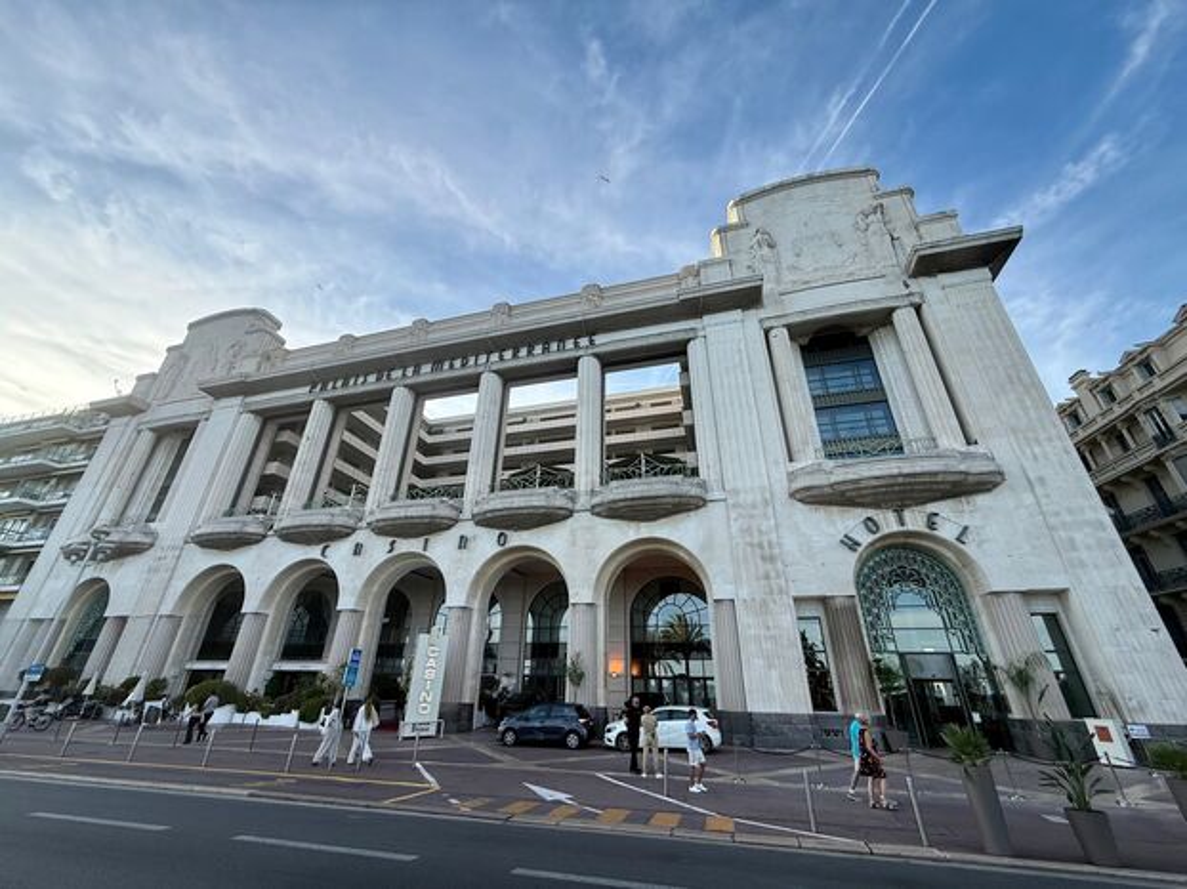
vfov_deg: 85.6
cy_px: 444
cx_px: 594
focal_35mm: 14
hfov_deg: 102.1
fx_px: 480
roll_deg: -1.7
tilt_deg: +26.9
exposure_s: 1/901
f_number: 2.2
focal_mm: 2.22
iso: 64
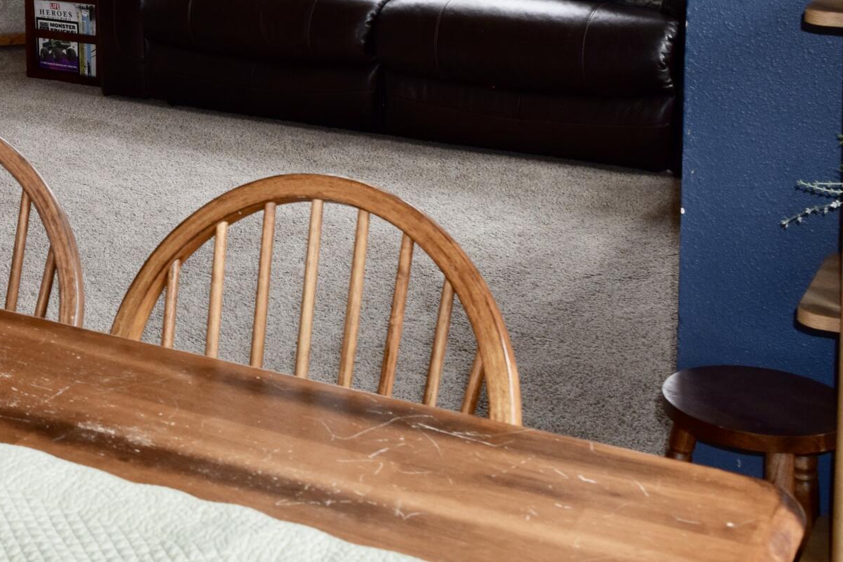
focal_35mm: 68
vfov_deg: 19.3
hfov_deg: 27.1
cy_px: -30
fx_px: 1592
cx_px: -96
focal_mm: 18
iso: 500
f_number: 5.6
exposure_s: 1/125
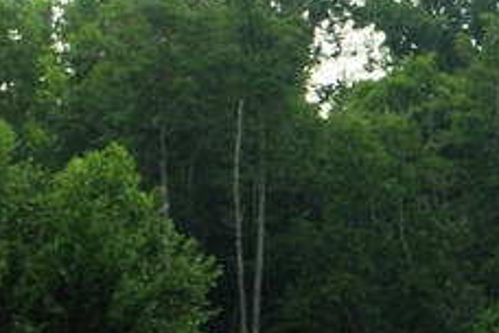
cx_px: 1048
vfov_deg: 6.9
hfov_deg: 9.7
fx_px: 2706
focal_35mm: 195
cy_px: 596
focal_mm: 29
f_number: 5.6
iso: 400
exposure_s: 1/125
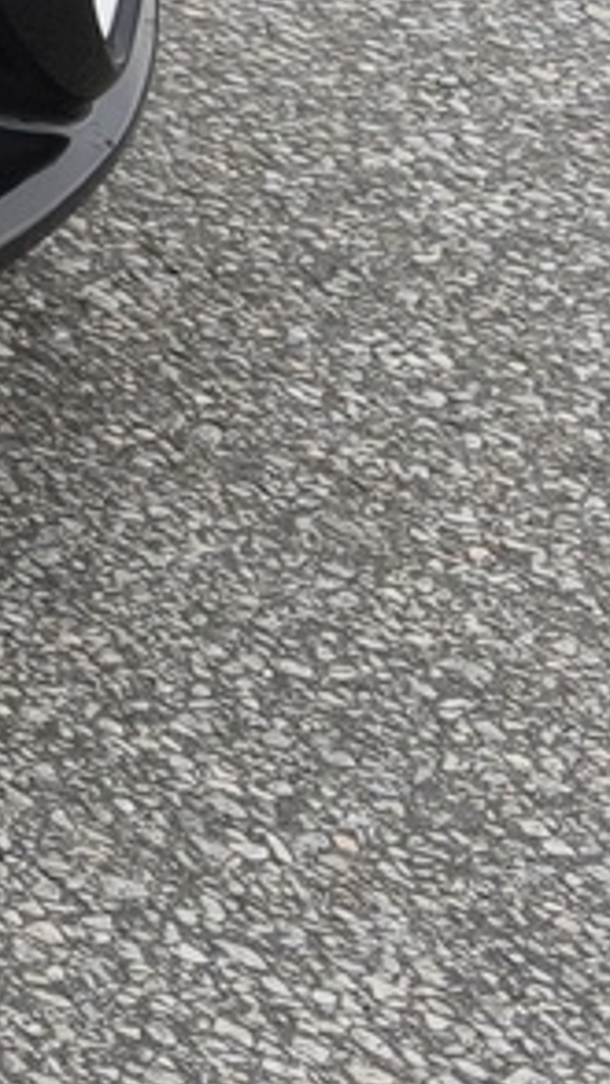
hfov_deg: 6.5
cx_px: -2044
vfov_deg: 13.6
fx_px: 3936
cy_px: -1017
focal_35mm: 137
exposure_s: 1/253
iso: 50
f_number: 1.7
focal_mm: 5.35
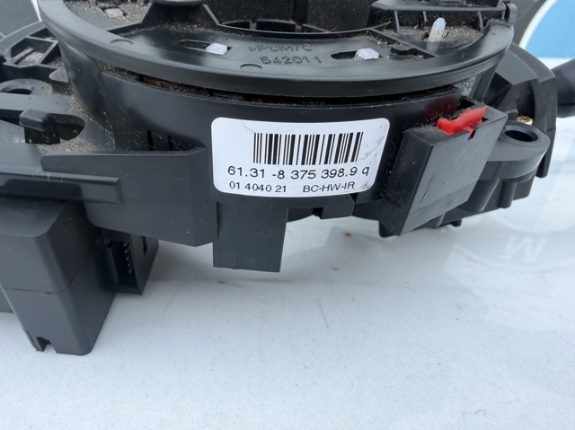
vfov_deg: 56.8
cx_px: 288
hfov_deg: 71.6
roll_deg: -0.9
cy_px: 215
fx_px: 398
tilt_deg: -26.9
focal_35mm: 24
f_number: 2.2
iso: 50
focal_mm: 2.22
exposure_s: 1/413
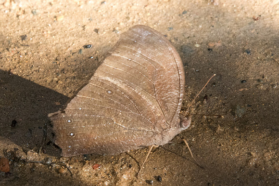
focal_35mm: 985
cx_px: 155
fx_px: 7631
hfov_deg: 2.1
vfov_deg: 1.4
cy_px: 118
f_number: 16
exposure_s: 1/250
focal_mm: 400
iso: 1250
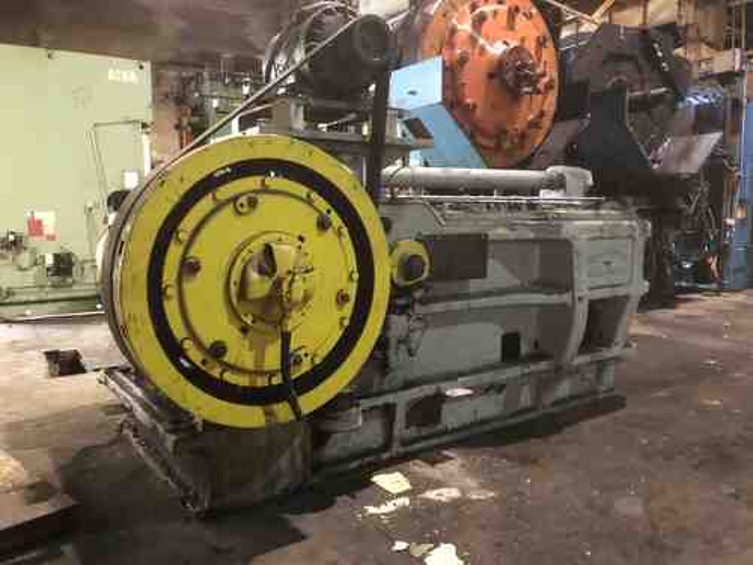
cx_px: 376
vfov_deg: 49.7
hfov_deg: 63.4
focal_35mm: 28
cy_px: 282
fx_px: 609
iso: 100
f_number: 1.8
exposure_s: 1/4
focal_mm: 3.99
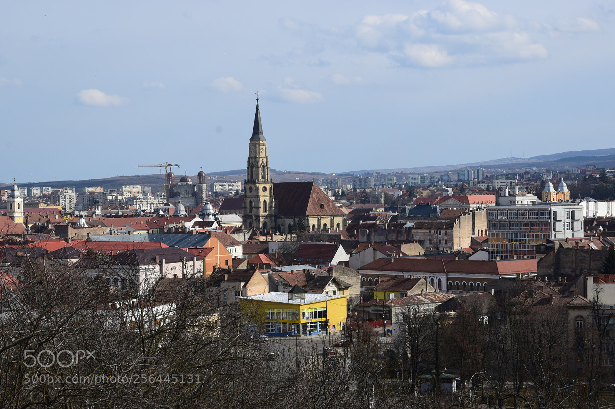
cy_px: 204
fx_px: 1409
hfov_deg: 24.6
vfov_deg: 16.5
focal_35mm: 82
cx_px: 308
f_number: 11
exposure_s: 1/500
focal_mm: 55
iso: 320
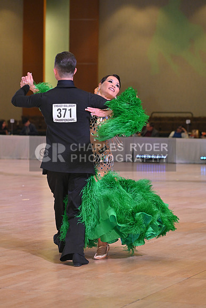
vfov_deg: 18.3
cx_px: 103
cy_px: 154
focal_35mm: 112
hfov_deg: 12.2
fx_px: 961
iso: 3200
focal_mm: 112
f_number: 5
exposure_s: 1/400
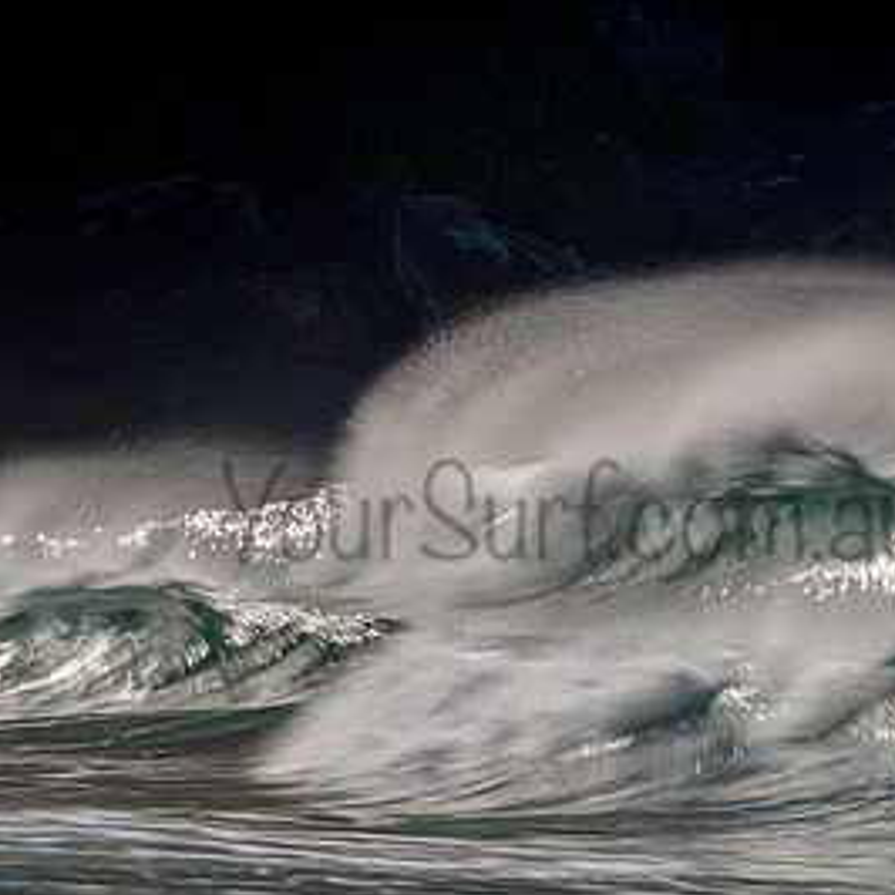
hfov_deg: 1.7
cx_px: 349
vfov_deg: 1.7
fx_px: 30539
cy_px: 336
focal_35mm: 1044
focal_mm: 460
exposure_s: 1/15
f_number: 22
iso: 31
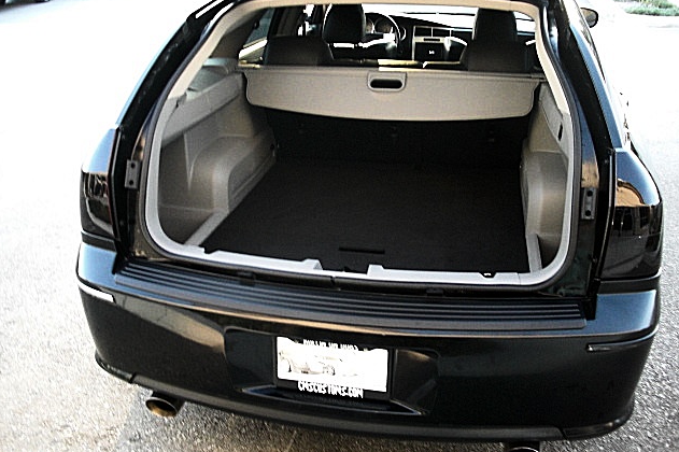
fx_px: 716
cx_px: 339
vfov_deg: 35.0
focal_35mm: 38
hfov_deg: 50.7
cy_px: 208
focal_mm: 6.3
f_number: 2.8
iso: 400
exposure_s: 1/80
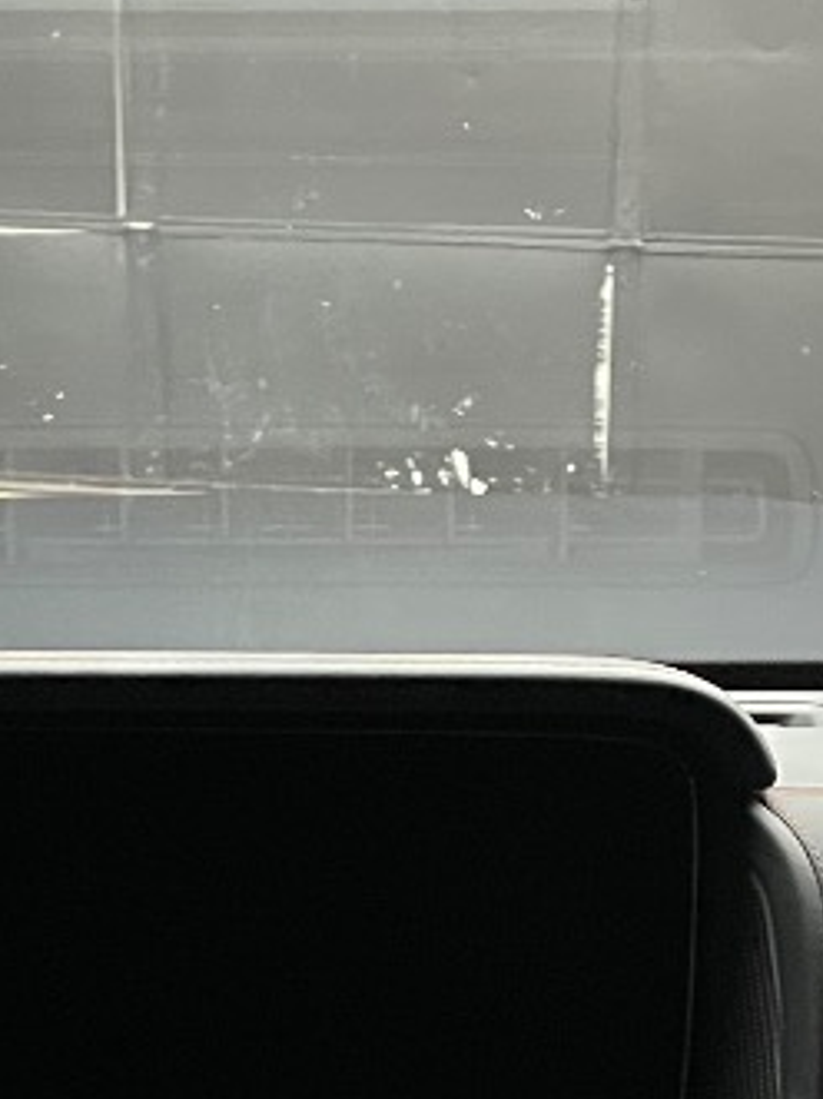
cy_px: 1086
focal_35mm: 113
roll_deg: +1.2
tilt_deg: -20.8
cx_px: 362
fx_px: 3584
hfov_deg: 13.1
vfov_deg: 17.1
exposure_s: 1/30
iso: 640
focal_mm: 4.2
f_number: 1.6
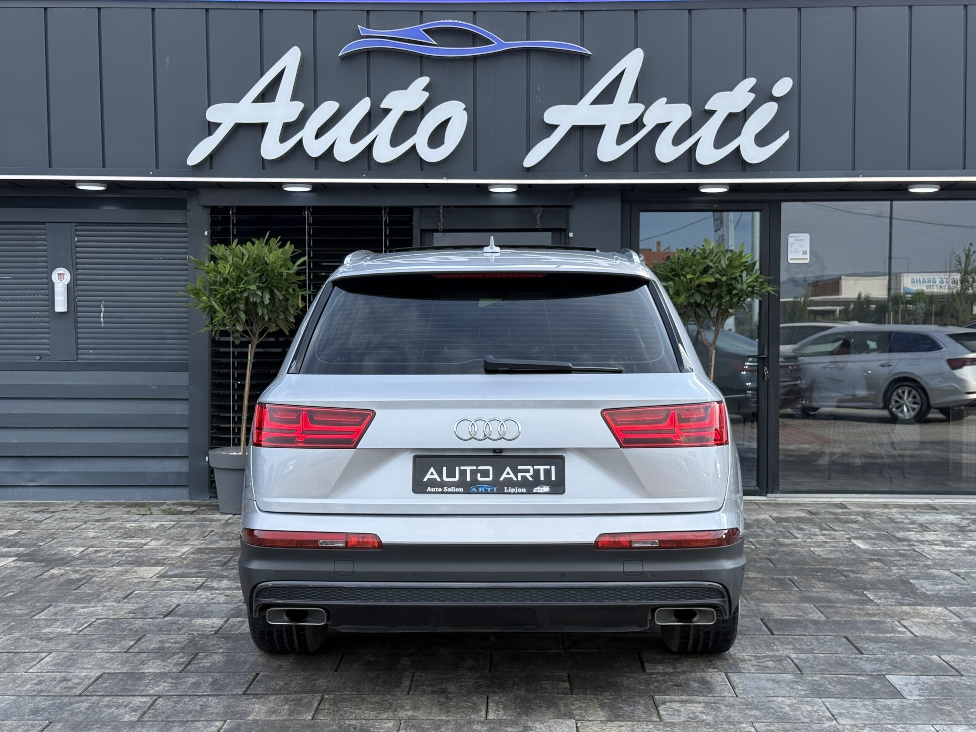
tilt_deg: -1.2
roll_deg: +0.3
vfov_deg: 30.3
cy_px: 366
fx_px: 1353
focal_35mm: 48
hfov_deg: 39.7
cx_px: 488
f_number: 1.78
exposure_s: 1/1285
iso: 64
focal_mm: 6.76
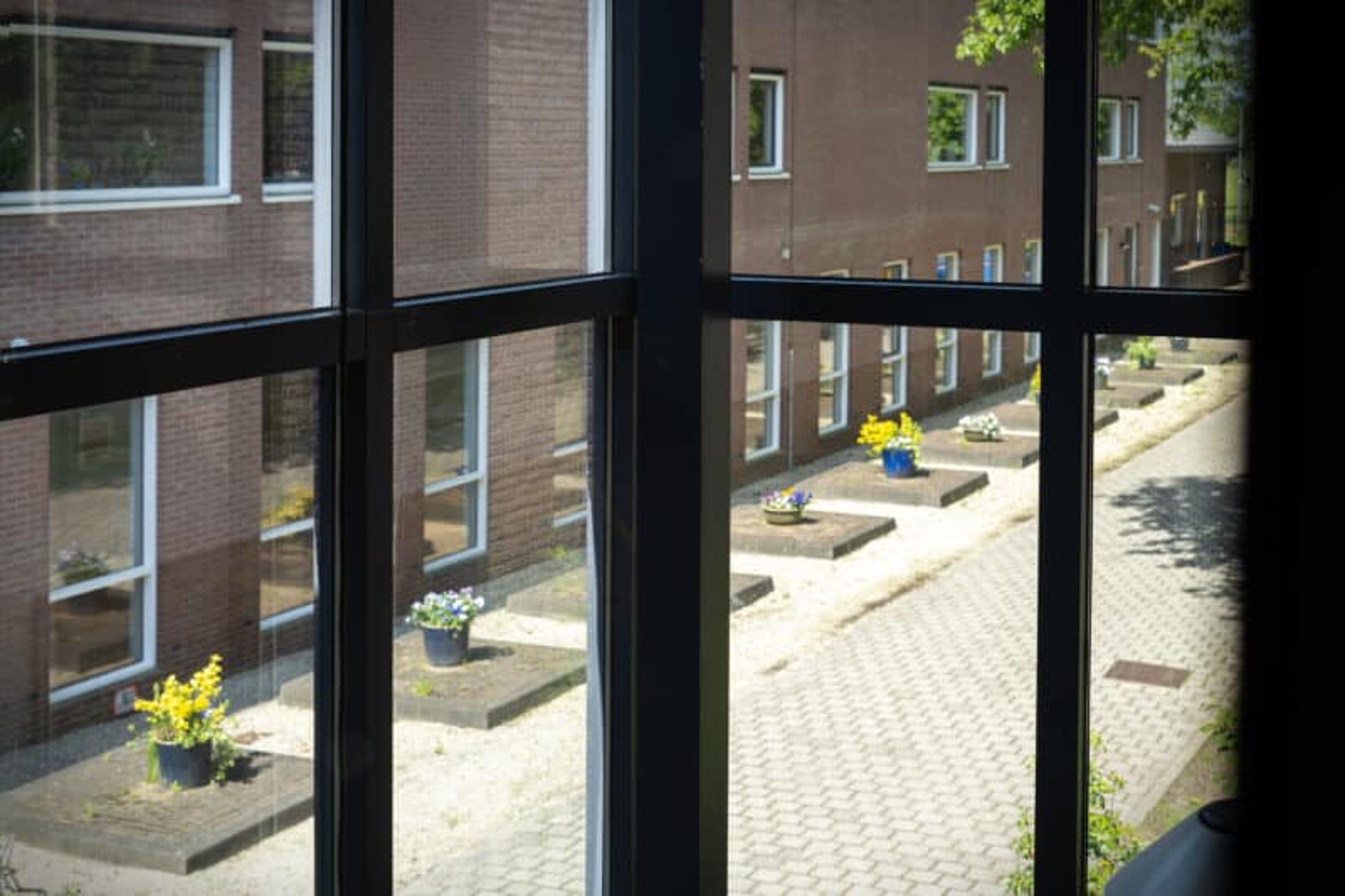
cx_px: 672
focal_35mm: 50
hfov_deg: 39.6
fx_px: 1868
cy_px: 448
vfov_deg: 27.0
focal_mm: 50
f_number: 5.6
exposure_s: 1/125
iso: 100
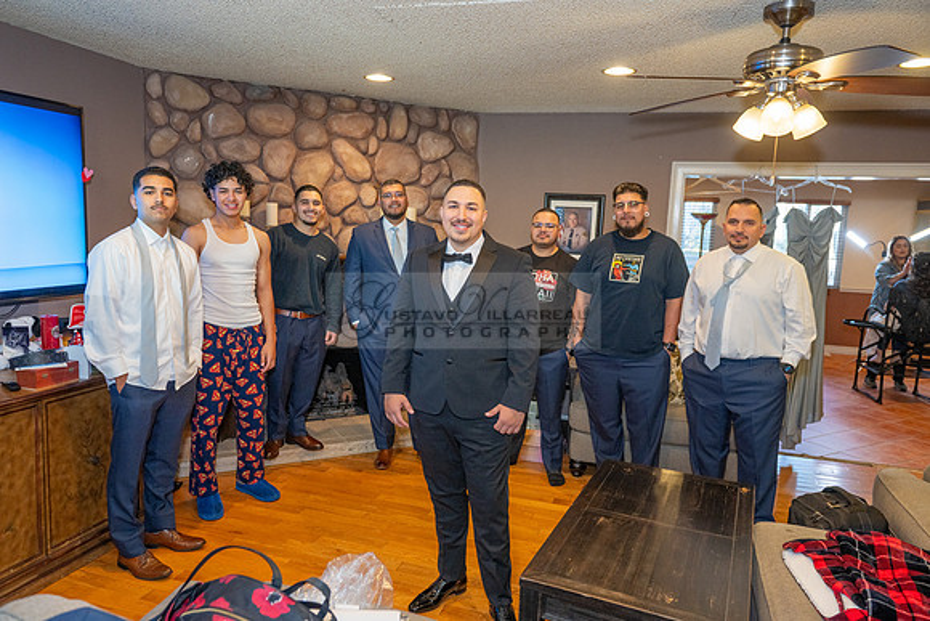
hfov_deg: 71.8
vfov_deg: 51.6
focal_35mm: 25
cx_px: 456
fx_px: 642
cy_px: 311
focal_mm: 24
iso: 640
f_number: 4
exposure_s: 1/160
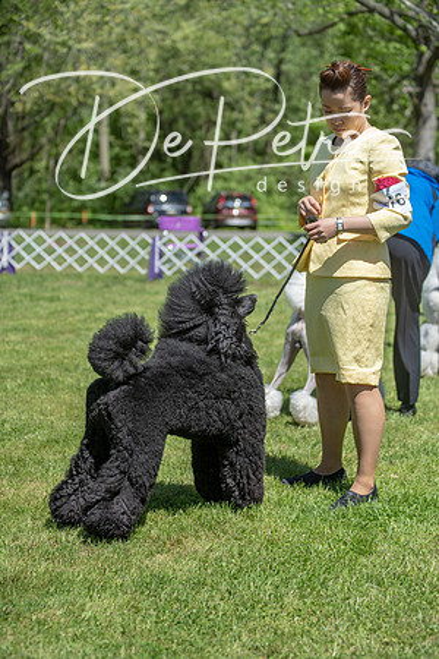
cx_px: 220
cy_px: 330
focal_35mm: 70
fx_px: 1280
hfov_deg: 19.5
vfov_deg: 28.8
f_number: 4
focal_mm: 70
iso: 200
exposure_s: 1/1000
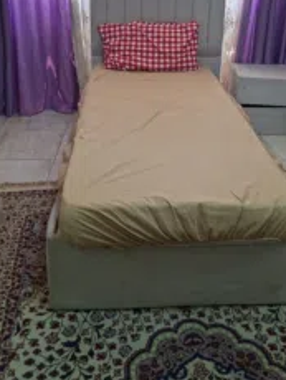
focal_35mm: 40
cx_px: 154
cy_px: 116
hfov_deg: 36.0
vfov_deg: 45.8
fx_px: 440
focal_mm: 5.54
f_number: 1.8
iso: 200
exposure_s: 1/100
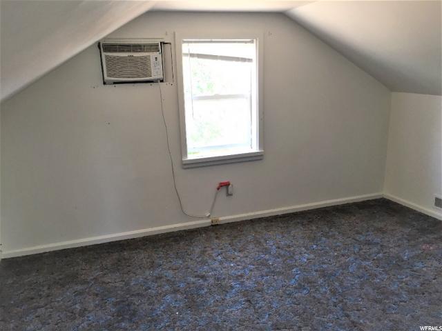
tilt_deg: -13.2
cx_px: 221
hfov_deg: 61.7
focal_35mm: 29
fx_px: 370
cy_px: 166
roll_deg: +1.5
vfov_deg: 48.2
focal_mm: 4.15
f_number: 2.2
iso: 40
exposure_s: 1/30
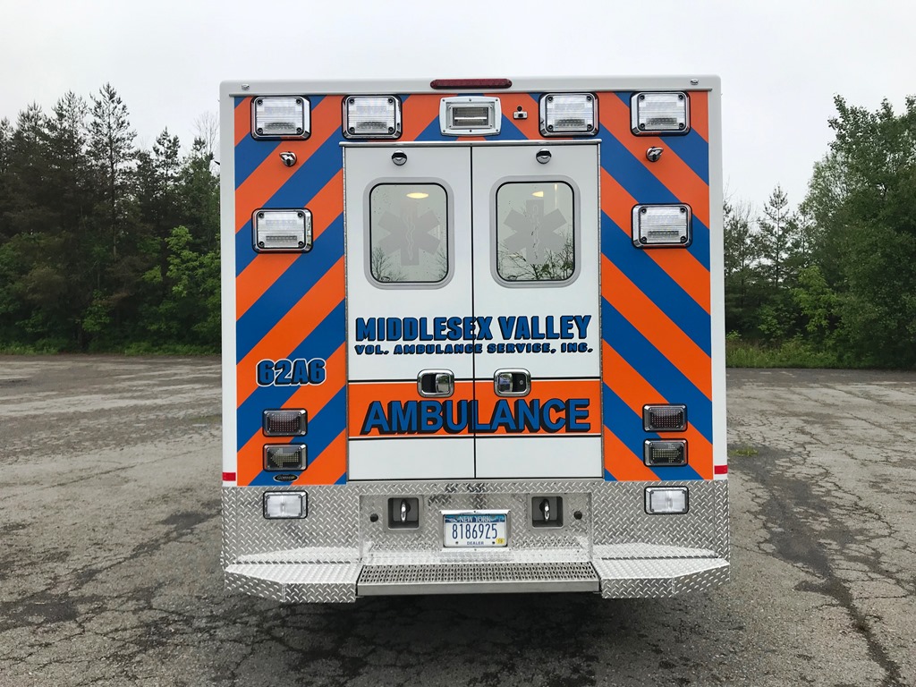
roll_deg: -1.5
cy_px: 344
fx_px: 741
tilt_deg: -1.1
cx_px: 458
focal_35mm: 28
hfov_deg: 63.4
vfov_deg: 49.7
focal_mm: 3.99
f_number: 1.8
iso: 20
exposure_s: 1/541
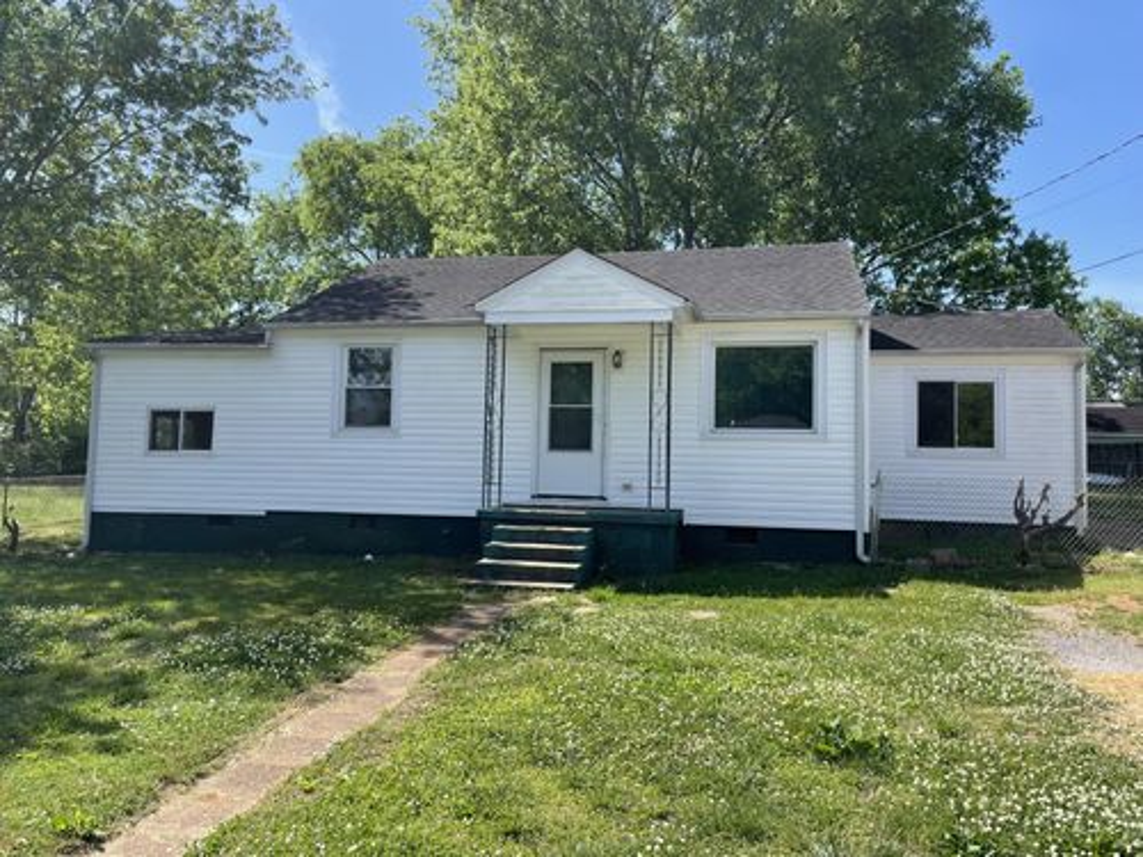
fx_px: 859
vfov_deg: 53.1
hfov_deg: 67.3
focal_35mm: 26
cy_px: 428
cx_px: 572
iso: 32
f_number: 1.6
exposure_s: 1/1642
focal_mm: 4.2
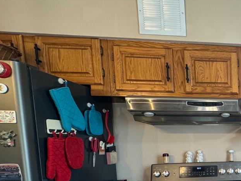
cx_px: 285
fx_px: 237
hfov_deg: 39.8
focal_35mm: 34
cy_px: 162
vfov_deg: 38.9
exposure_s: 1/60
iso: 160
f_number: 2.2
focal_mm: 2.22
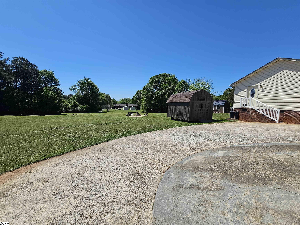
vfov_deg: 89.9
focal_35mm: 13
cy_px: 112
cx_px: 150
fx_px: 113
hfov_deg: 106.2
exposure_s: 1/3956
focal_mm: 2.2
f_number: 2.2
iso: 50
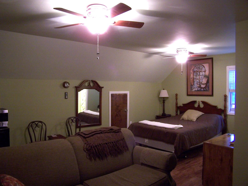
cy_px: 93
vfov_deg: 37.7
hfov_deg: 49.0
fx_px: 272
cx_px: 124
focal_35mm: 38
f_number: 2.8
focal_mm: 6.3
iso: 140
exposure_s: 1/8
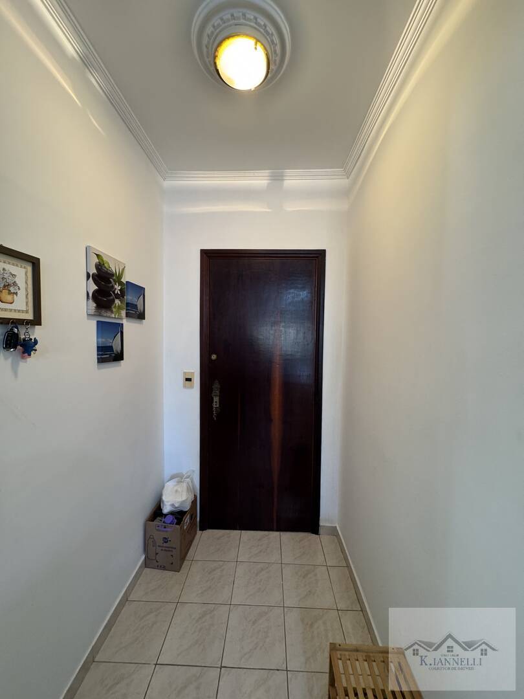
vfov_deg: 102.1
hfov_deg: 85.7
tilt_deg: -4.6
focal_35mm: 14
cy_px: 350
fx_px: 283
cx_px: 262
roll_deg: -1.2
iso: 200
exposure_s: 1/60
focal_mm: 2.22
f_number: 2.2
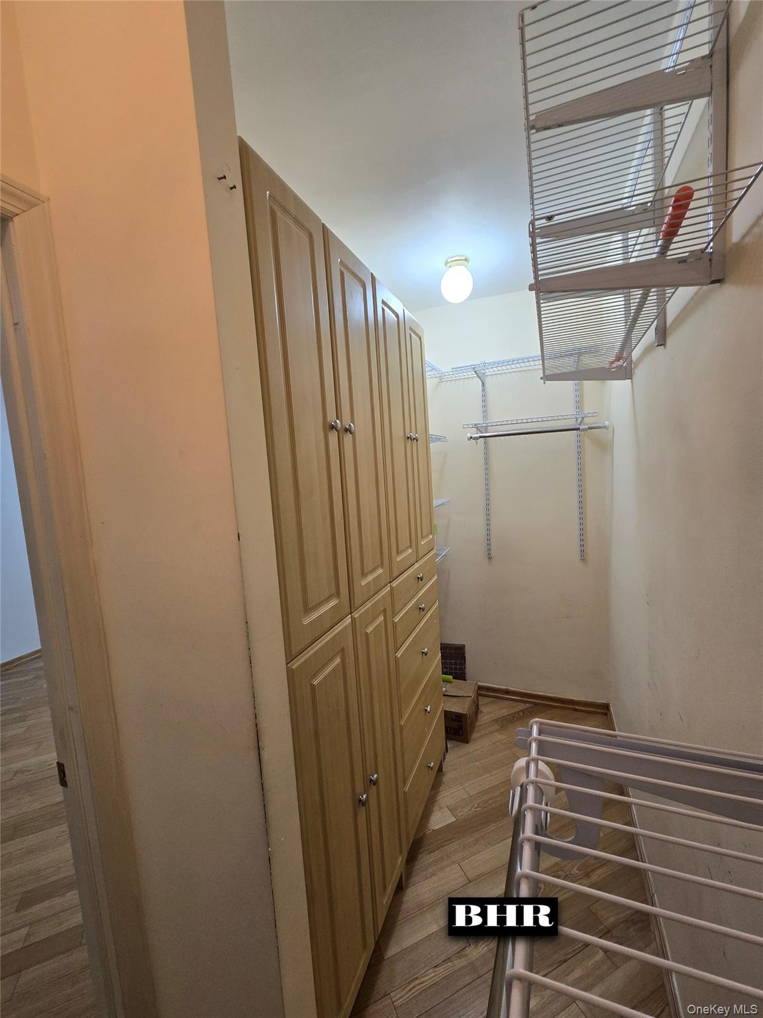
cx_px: 382
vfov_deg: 106.2
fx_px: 382
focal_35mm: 13
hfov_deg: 89.9
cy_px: 509
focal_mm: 2.2
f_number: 2.2
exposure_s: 1/60
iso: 125
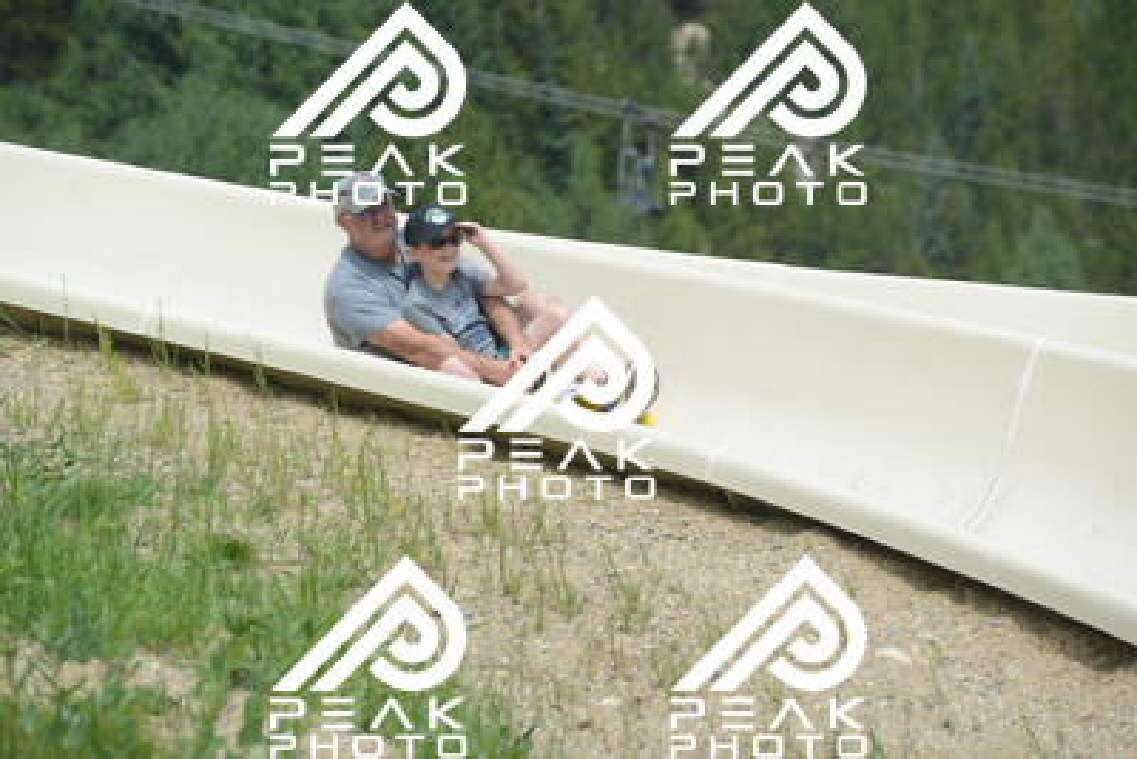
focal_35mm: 195
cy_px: 380
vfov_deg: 7.0
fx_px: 6161
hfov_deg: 10.5
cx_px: 568
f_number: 6.3
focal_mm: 195
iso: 220
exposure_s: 1/640
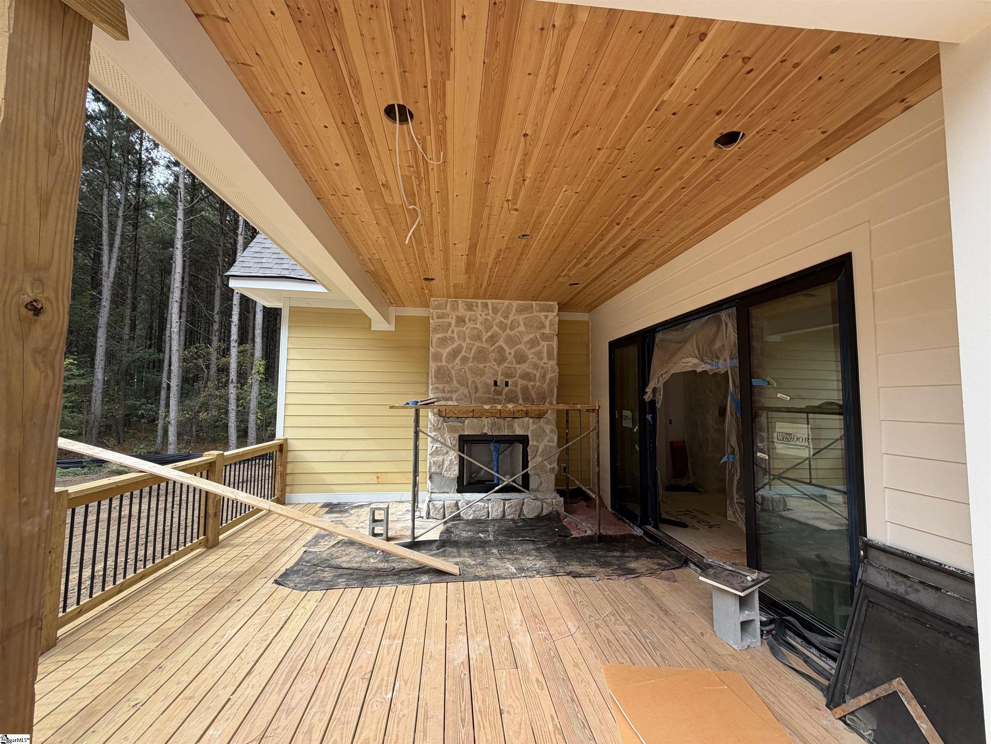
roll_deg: +1.7
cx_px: 496
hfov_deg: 102.1
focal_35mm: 14
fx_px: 401
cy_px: 372
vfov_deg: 85.7
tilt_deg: +4.4
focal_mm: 2.22
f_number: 2.2
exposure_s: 1/207
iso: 40
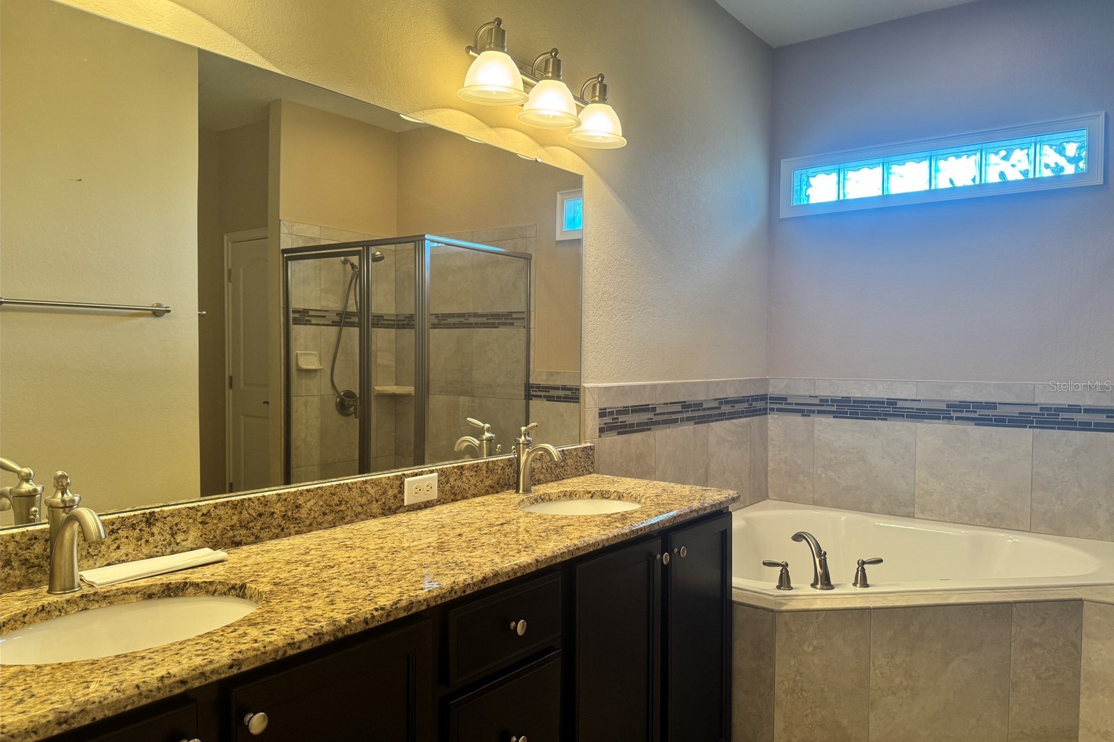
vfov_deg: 51.3
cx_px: 557
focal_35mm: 25
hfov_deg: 71.5
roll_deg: -0.8
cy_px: 385
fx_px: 773
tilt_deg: -2.7
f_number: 1.78
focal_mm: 6.76
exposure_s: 1/60
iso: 125
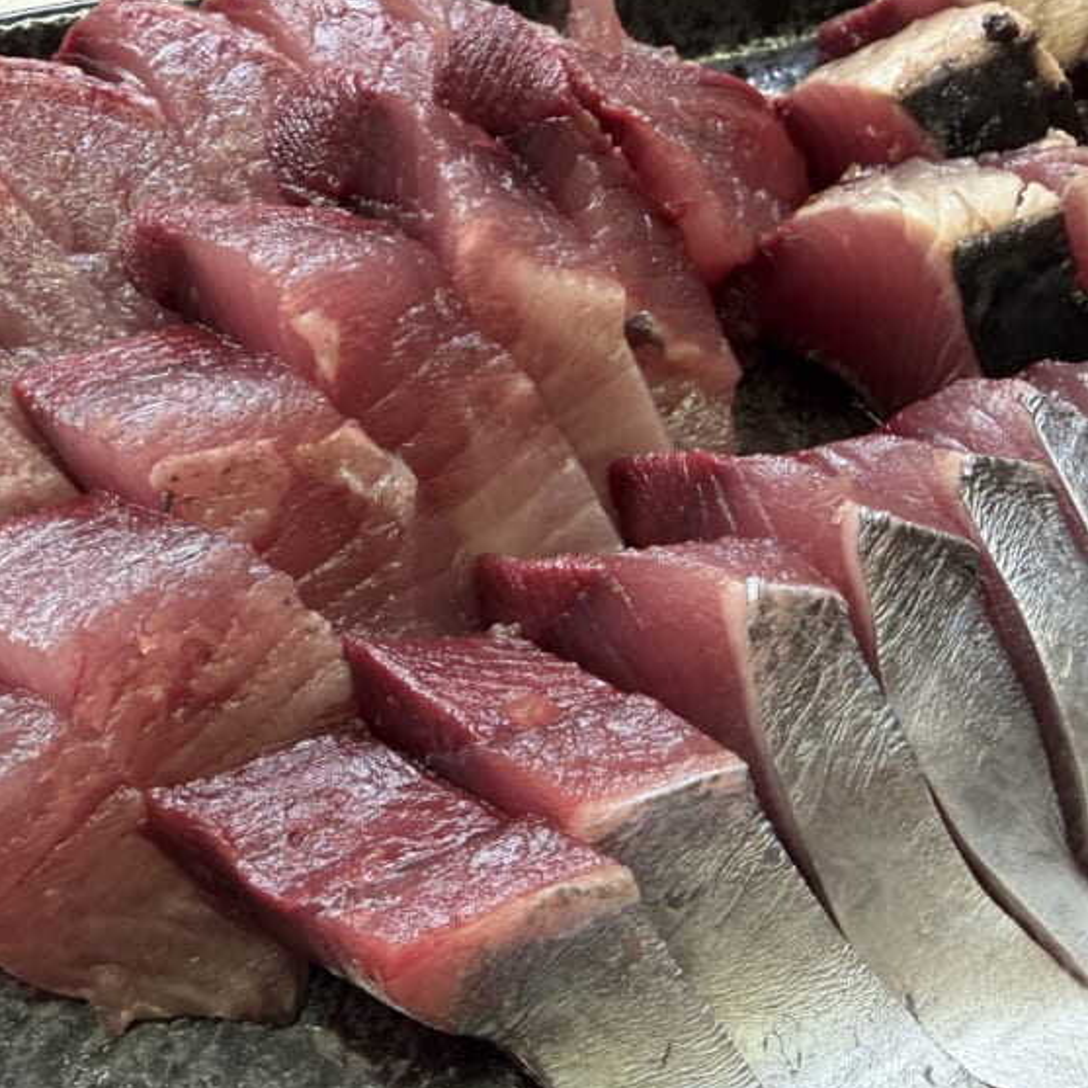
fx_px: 1387
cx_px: 621
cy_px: 631
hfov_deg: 42.7
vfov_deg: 42.7
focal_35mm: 39
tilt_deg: -62.2
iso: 200
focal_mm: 2.22
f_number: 2.2
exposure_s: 1/121
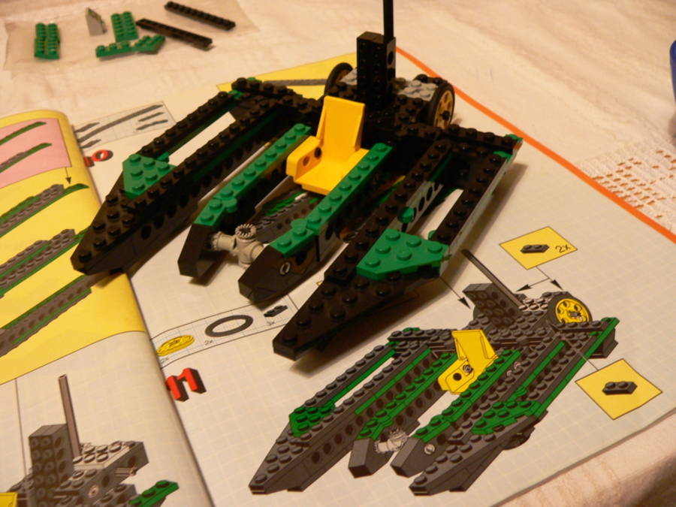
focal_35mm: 36
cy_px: 254
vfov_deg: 39.7
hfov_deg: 51.4
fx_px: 703
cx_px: 338
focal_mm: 6
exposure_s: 1/6
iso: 200
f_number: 2.8
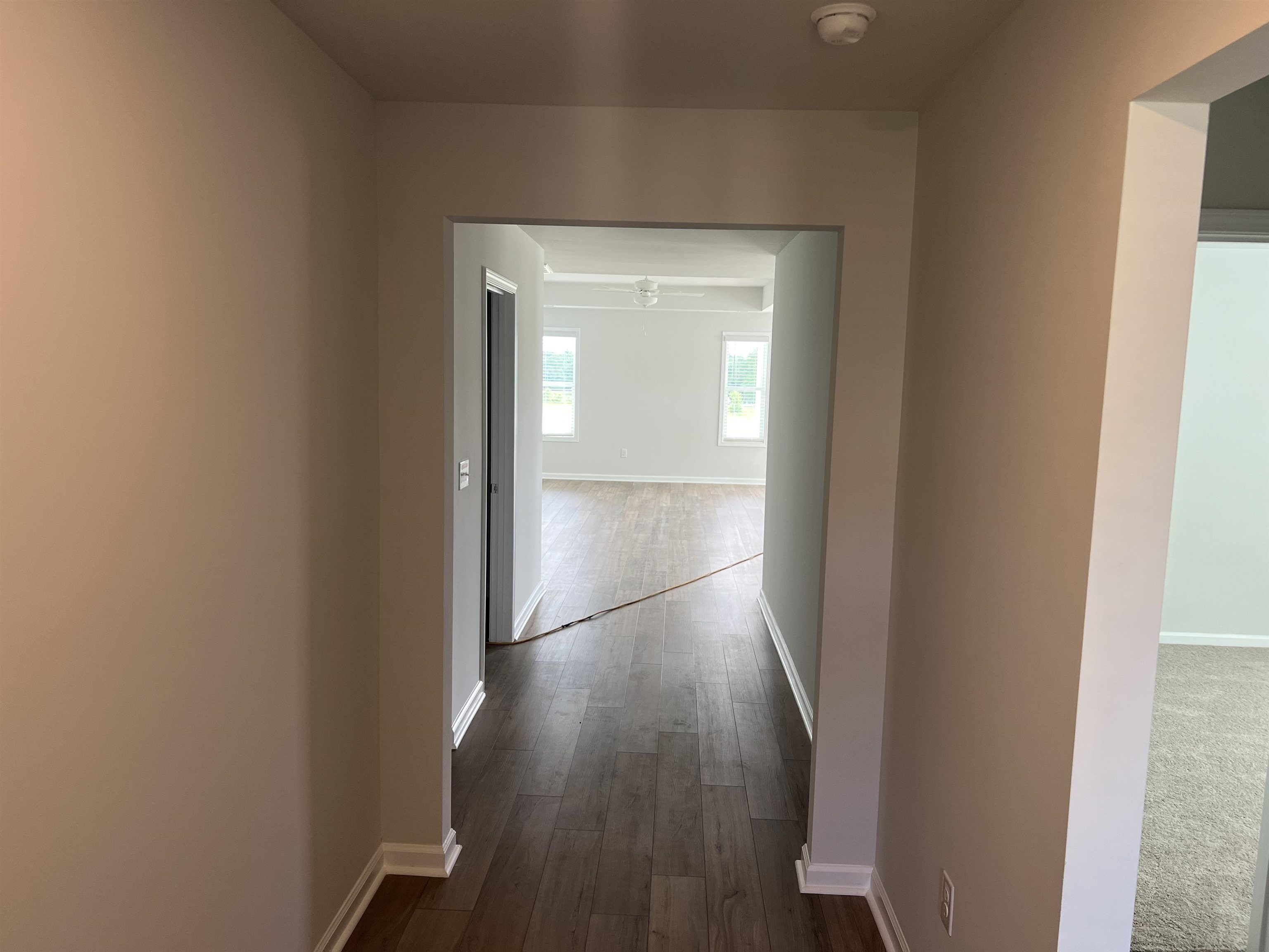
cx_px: 634
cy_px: 476
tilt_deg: -6.6
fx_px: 953
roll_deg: -1.4
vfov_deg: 53.1
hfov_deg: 67.3
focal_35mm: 26
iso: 100
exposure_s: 1/120
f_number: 1.5
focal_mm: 5.7
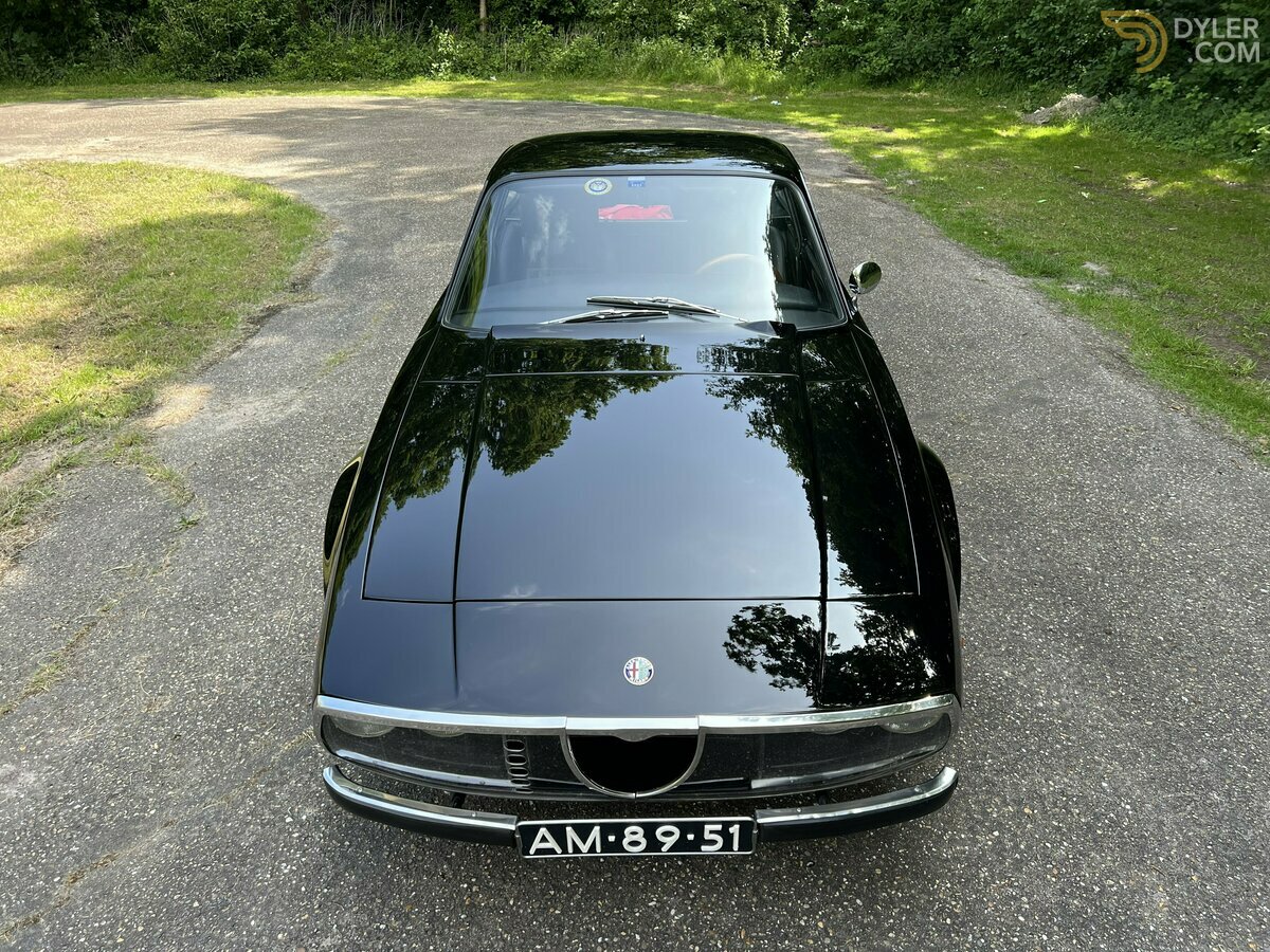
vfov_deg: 53.1
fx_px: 954
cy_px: 476
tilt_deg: -27.7
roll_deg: +0.4
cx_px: 635
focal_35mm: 26
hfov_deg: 67.3
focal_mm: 5.7
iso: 50
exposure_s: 1/601
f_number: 1.5
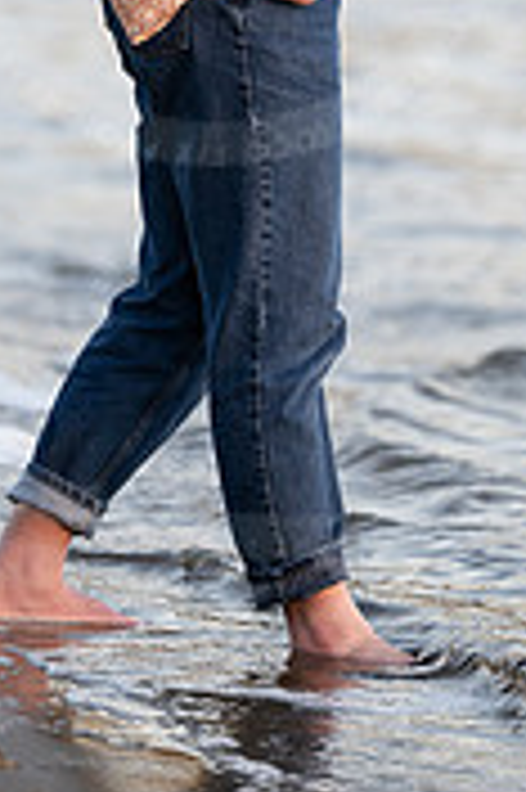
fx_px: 7598
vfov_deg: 5.9
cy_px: -27
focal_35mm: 346
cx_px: 225
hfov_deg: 4.0
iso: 400
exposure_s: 1/1000
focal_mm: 135
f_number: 1.8
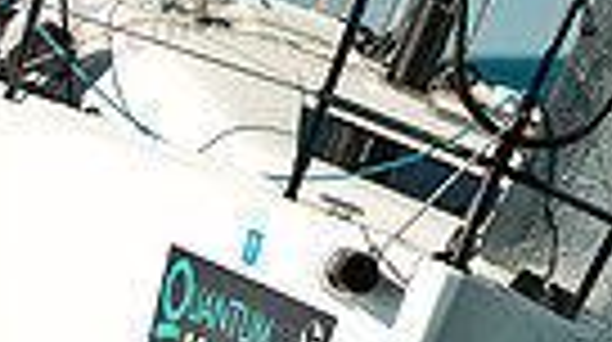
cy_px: 250
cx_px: 459
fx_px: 14582
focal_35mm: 900
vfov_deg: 1.3
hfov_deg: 2.4
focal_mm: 200
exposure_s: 1/1250
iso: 400
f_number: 10
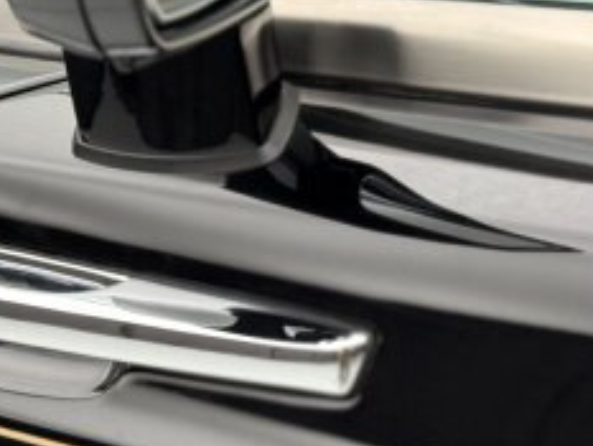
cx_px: -71
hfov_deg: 14.6
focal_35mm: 132
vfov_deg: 11.2
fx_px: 2262
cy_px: 336
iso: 200
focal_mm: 6.76
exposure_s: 1/49
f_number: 1.78
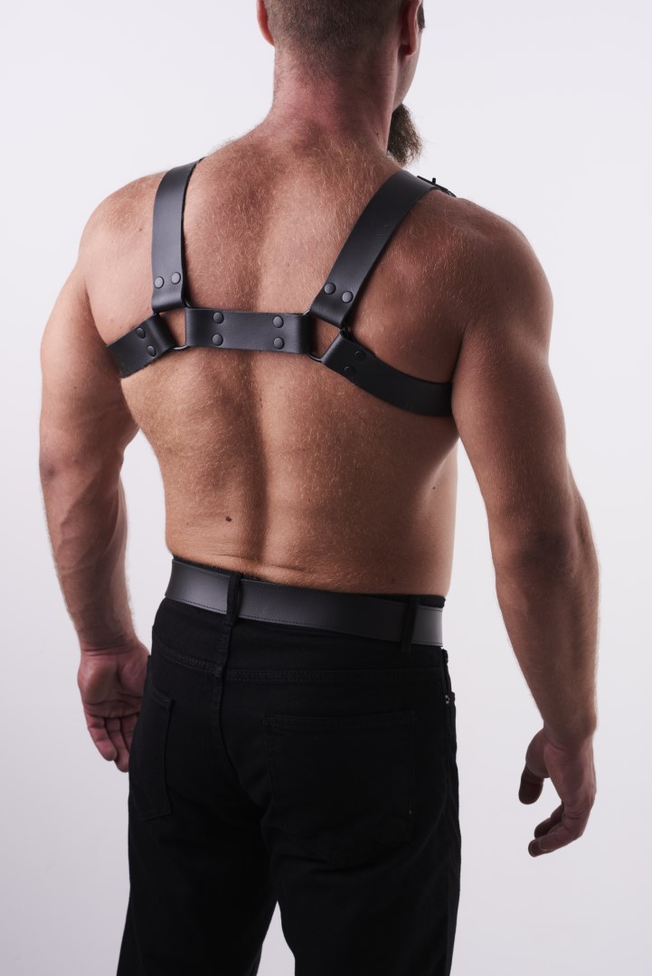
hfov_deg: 16.1
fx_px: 2307
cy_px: 488
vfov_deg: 23.9
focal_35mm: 85
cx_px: 326
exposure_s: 1/160
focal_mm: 85
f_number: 8
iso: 200
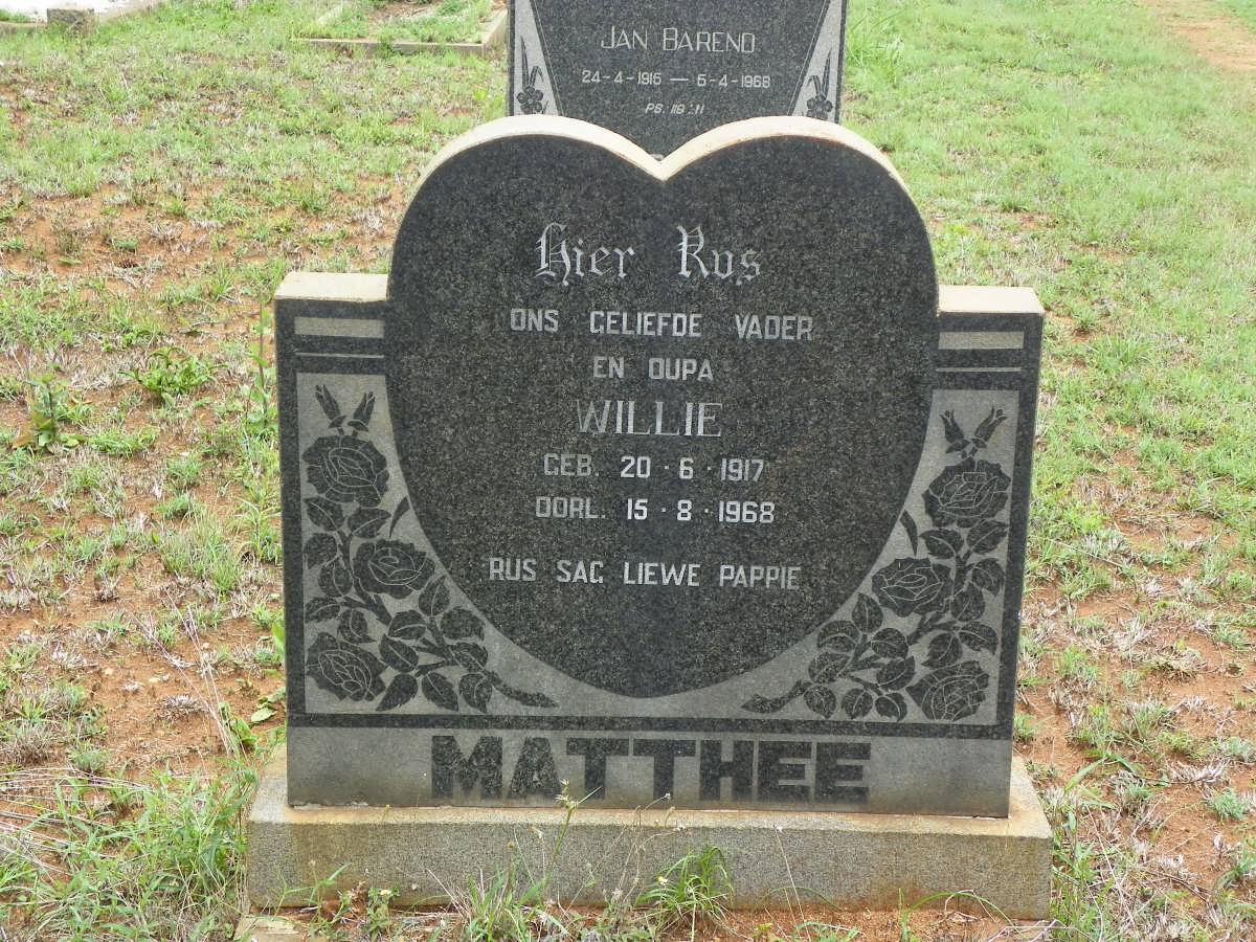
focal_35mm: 68
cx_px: 628
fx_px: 2467
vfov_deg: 21.6
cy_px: 471
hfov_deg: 28.6
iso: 64
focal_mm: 12.1
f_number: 3.5
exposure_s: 1/200
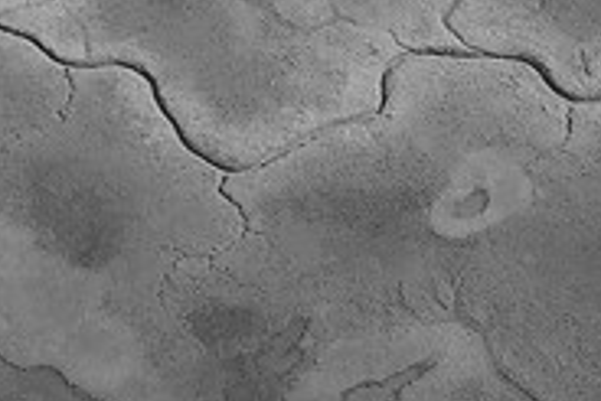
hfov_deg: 14.6
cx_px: 555
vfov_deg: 9.7
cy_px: -158
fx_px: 2322
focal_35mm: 139
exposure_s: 1/1250
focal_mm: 44
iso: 400
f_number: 5
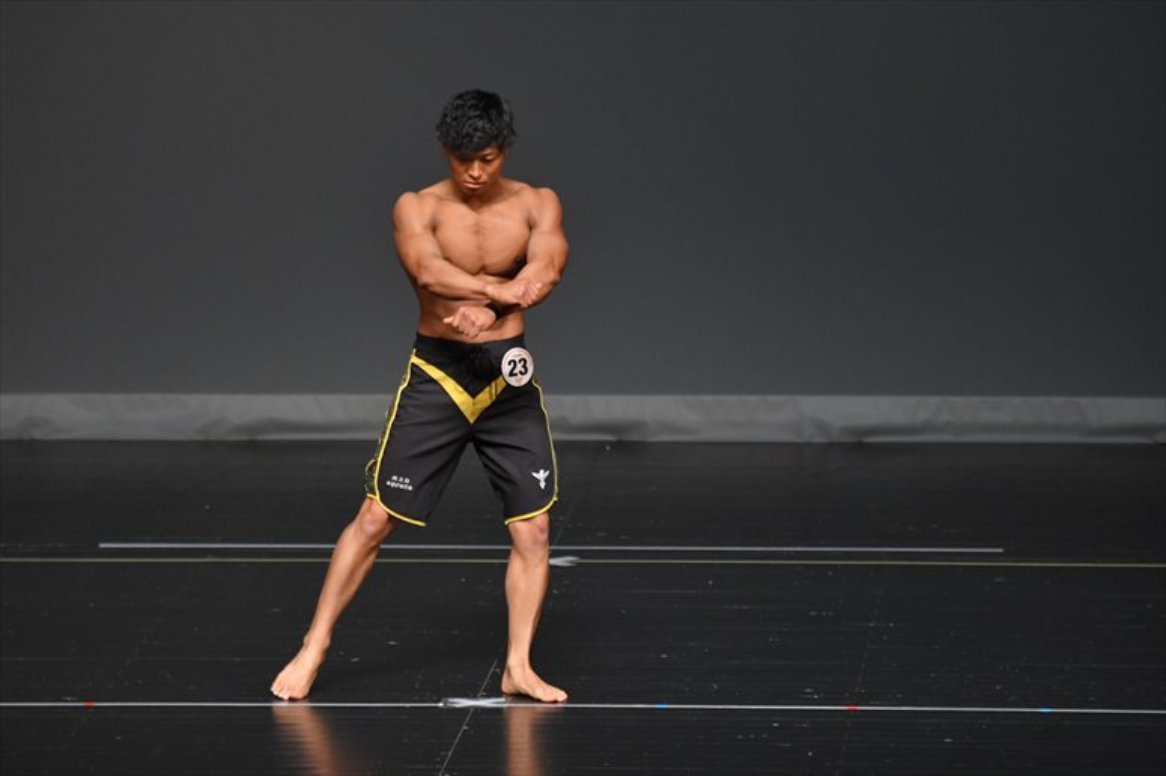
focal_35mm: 345
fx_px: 11169
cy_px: 388
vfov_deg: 4.0
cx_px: 583
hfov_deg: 6.0
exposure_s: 1/400
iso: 2000
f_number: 5.6
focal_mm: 230
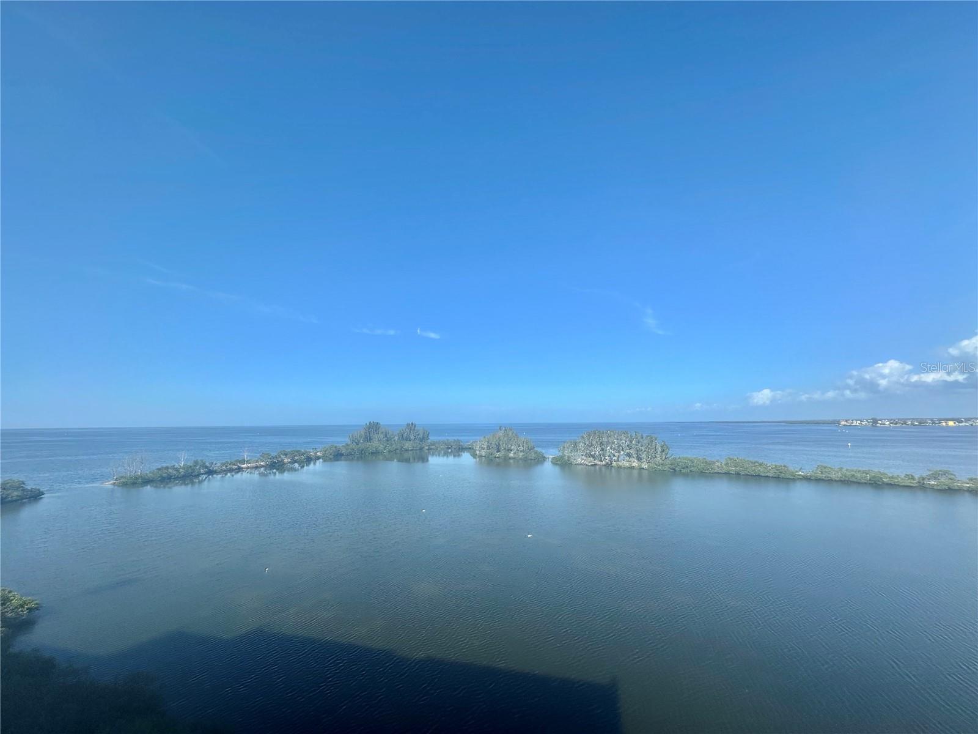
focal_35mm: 14
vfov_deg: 85.7
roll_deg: +0.4
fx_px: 396
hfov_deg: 102.1
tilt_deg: +7.2
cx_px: 489
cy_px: 367
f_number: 2.2
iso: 50
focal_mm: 2.22
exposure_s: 1/2451
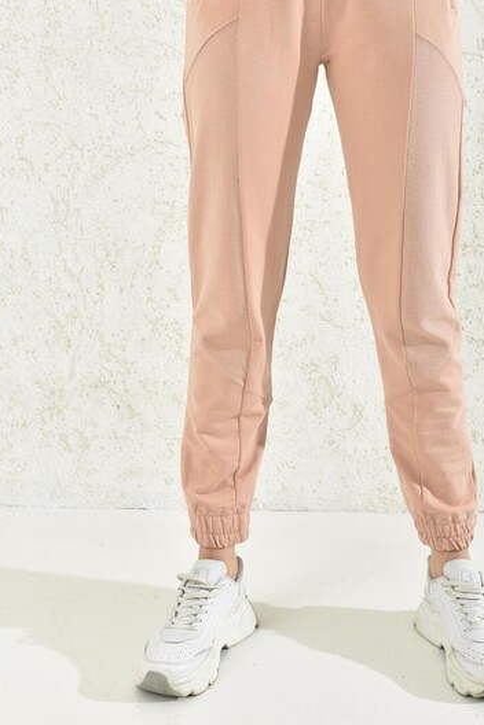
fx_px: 1089
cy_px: 240
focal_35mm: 54
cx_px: 333
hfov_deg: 24.9
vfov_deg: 36.5
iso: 100
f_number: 7.1
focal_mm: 38
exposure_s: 1/160
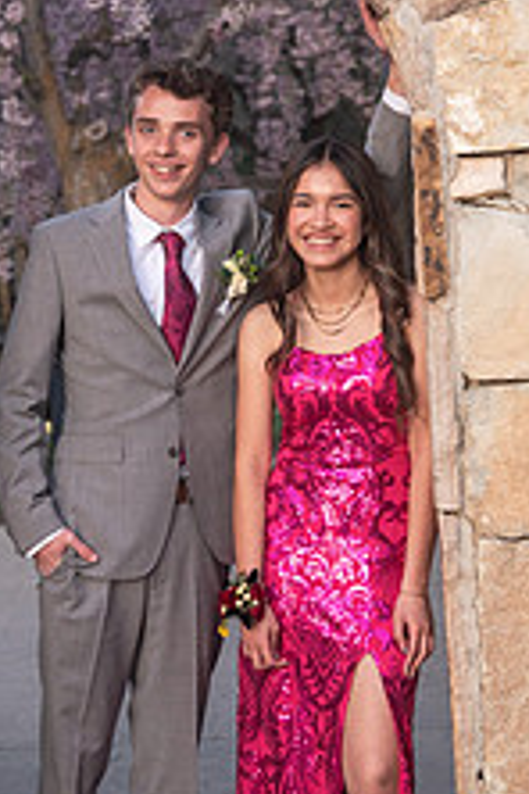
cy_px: 365
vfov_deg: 14.4
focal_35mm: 142
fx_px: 3130
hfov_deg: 9.7
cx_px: 186
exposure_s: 1/125
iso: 500
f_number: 4.5
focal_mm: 70
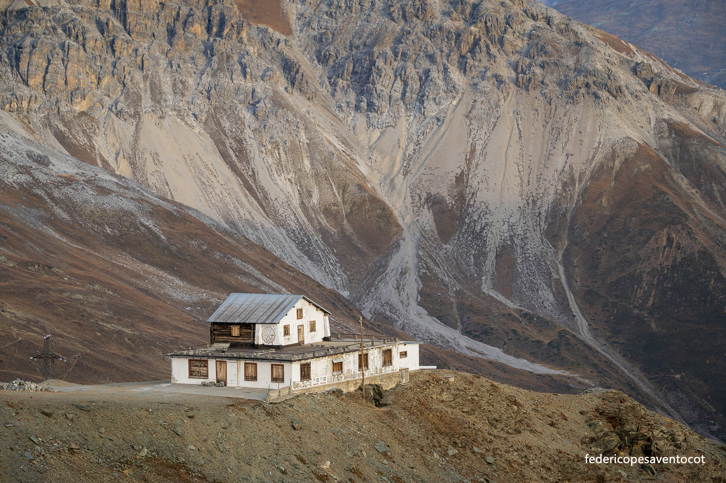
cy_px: 242
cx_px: 363
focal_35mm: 200
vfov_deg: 6.9
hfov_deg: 10.3
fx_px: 4031
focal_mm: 200
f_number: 8
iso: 1000
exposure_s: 1/320
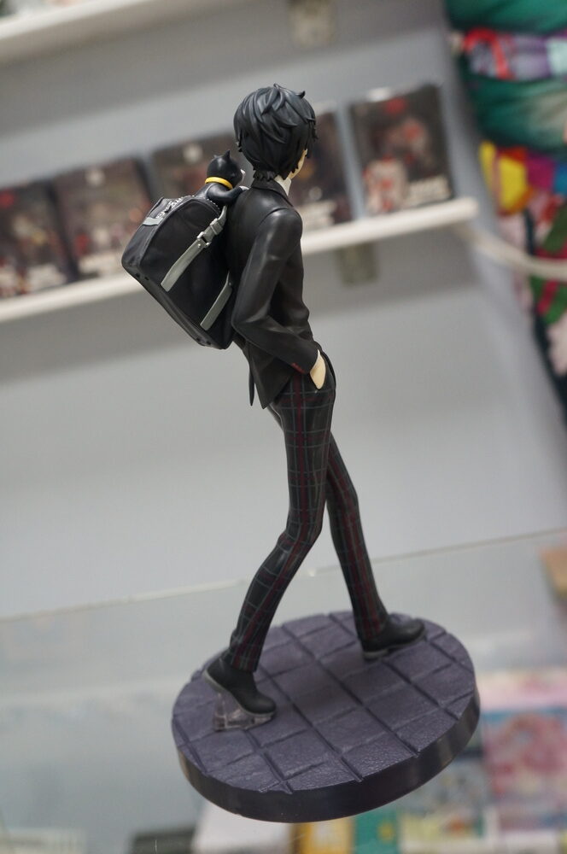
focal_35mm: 34
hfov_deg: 38.3
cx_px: 284
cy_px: 427
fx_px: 817
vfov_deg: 55.2
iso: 1250
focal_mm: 23
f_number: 4
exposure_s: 1/60
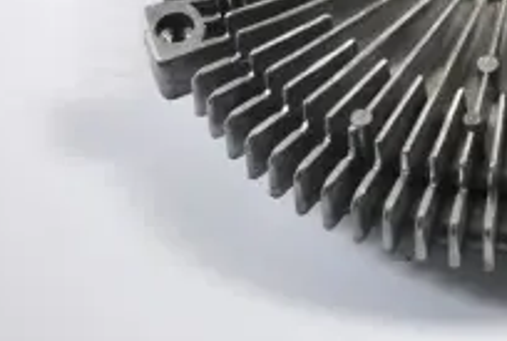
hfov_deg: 12.0
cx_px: 497
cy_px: -17
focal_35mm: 169
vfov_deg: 8.1
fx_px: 2385
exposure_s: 1/80
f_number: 5.6
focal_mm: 50
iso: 200
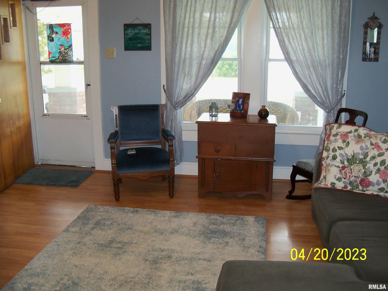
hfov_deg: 52.6
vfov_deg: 40.7
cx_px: 194
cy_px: 146
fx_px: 392
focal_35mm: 35
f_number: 3.5
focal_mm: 6.2
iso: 200
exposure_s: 1/30
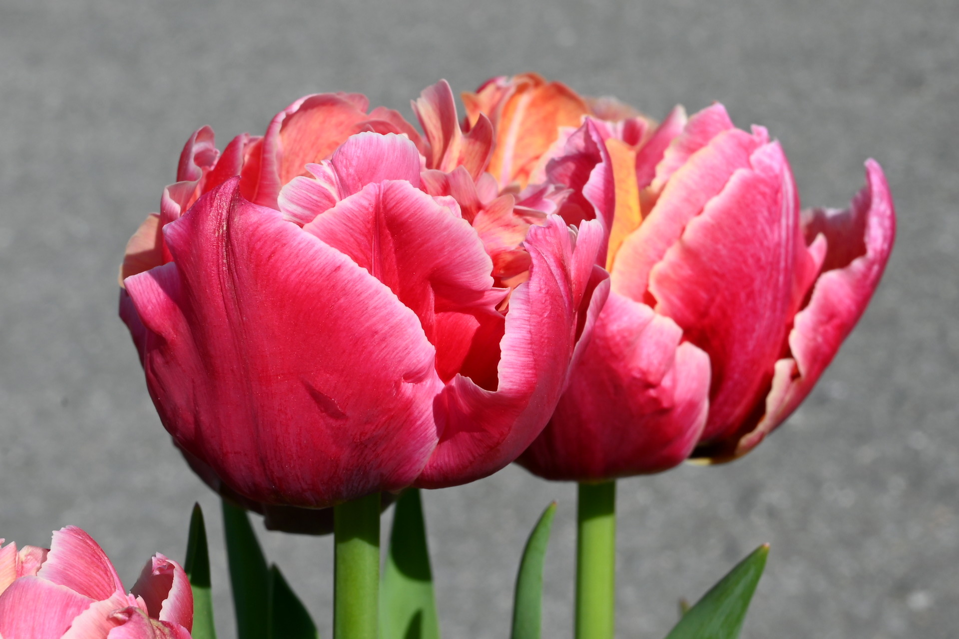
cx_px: 480
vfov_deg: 28.6
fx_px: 1251
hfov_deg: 41.9
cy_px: 320
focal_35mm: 47
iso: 100
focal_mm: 47
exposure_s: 1/100
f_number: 16
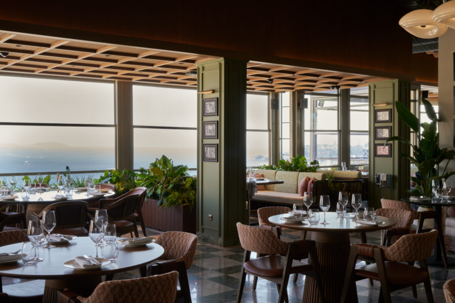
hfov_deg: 48.5
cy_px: 152
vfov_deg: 33.4
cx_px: 228
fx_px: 505
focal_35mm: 40
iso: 250
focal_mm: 40
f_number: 20
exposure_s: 1/6
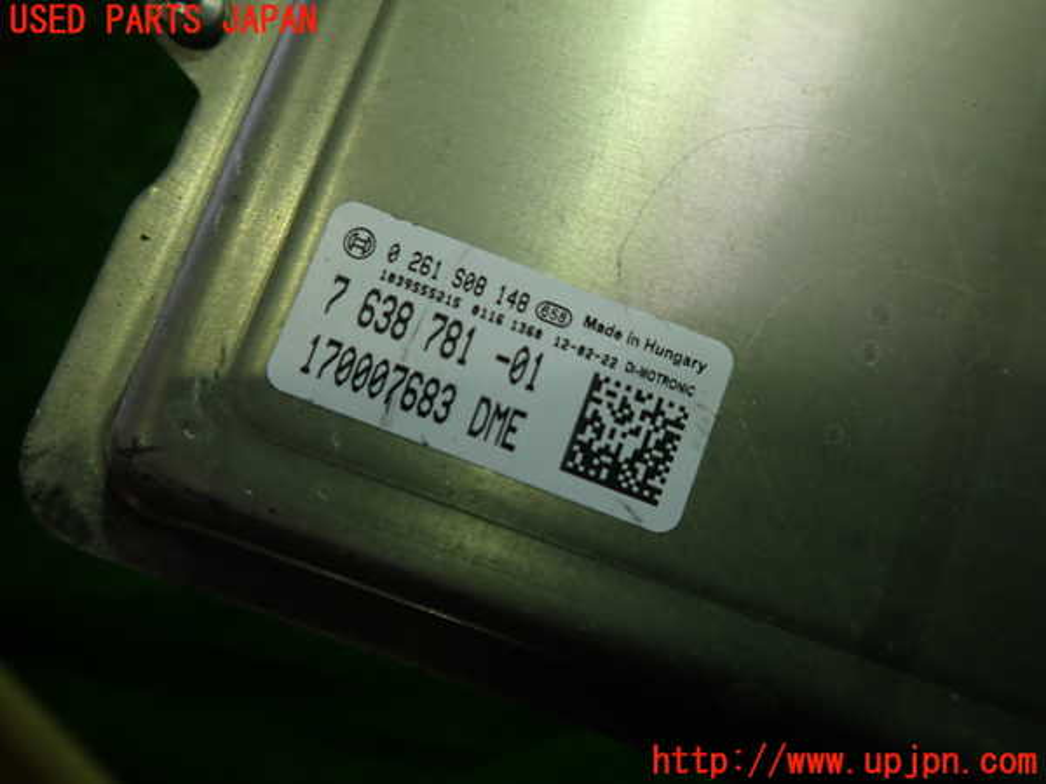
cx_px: 523
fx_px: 755
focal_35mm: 25
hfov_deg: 69.4
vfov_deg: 54.9
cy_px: 392
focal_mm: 4.5
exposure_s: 1/80
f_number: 2
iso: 100
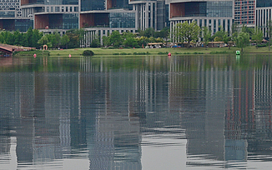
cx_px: -101
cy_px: 168
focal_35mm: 169
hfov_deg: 12.0
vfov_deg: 7.7
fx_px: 1253
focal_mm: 45
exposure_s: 1/6
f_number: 8
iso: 64
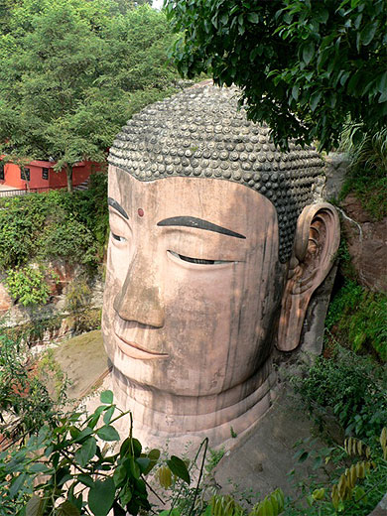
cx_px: 194
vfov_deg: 51.4
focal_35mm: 36
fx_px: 537
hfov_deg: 39.7
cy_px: 258
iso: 80
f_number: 4
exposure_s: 1/200
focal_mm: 6
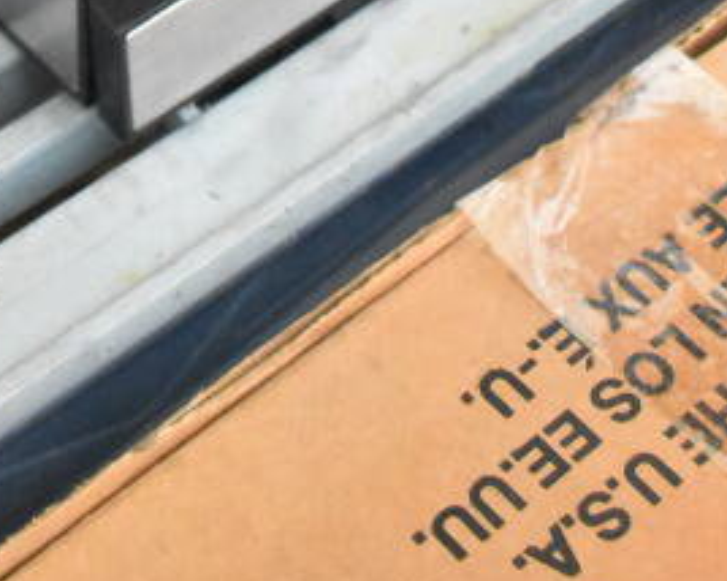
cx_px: 222
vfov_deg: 12.5
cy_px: -532
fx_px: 2378
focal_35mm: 111
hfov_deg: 17.3
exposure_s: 1/40
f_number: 3.8
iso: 9000
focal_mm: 23
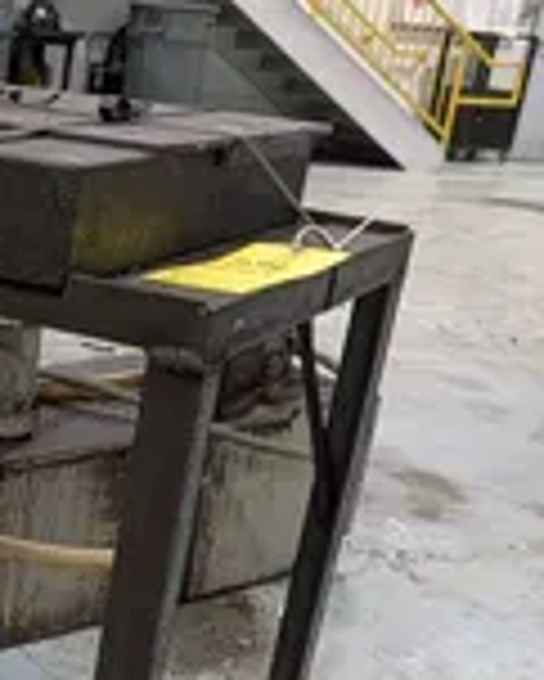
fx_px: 1247
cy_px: 518
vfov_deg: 29.9
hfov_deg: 22.6
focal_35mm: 62
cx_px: -110
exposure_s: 1/544
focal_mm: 6.9
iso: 706
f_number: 1.68
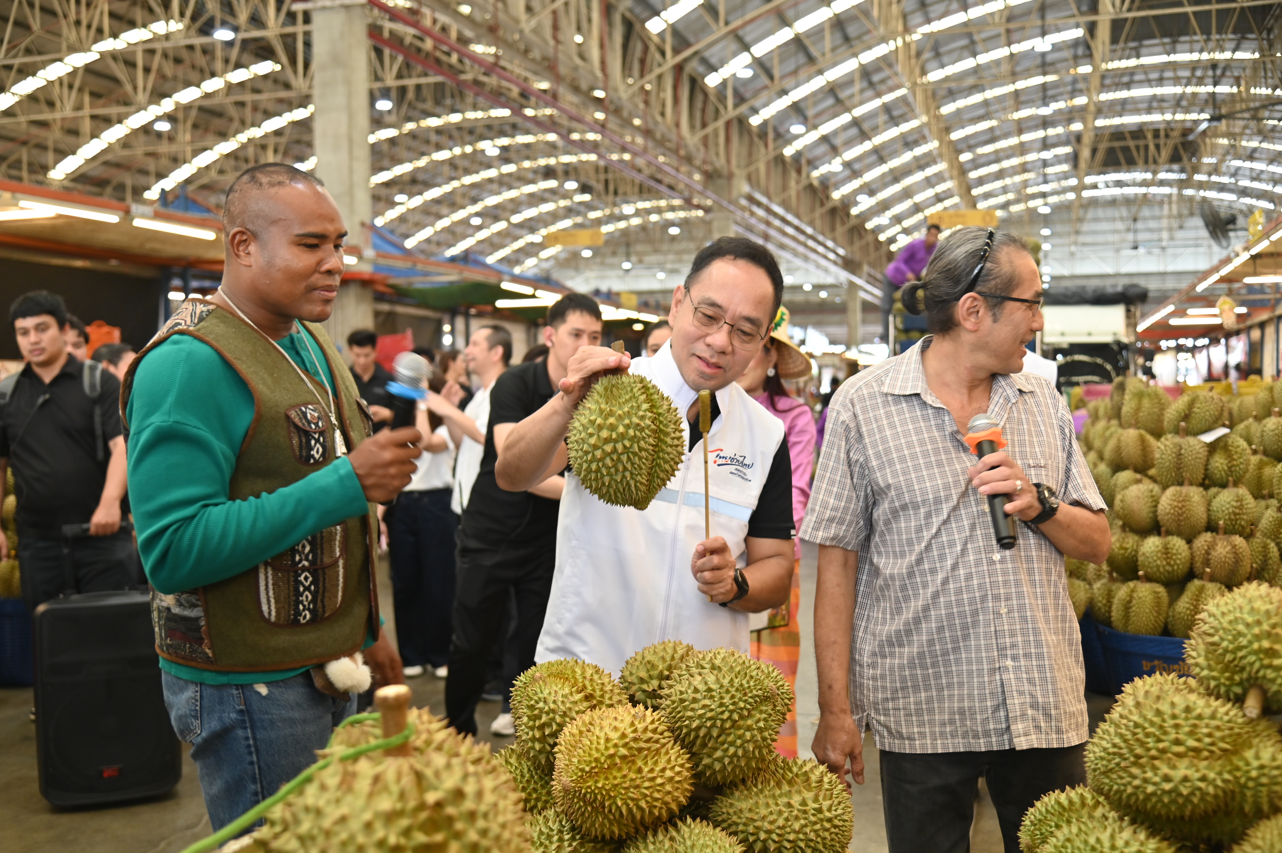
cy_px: 426
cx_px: 641
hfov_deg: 54.5
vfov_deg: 37.8
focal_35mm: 35
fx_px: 1246
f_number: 5
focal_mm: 35
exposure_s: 1/100
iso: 800
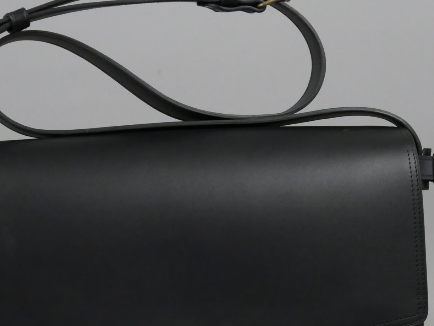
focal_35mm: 201
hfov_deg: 9.8
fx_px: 2521
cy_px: 265
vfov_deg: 7.4
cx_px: 309
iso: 2500
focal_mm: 48
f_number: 4.8
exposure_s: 1/125
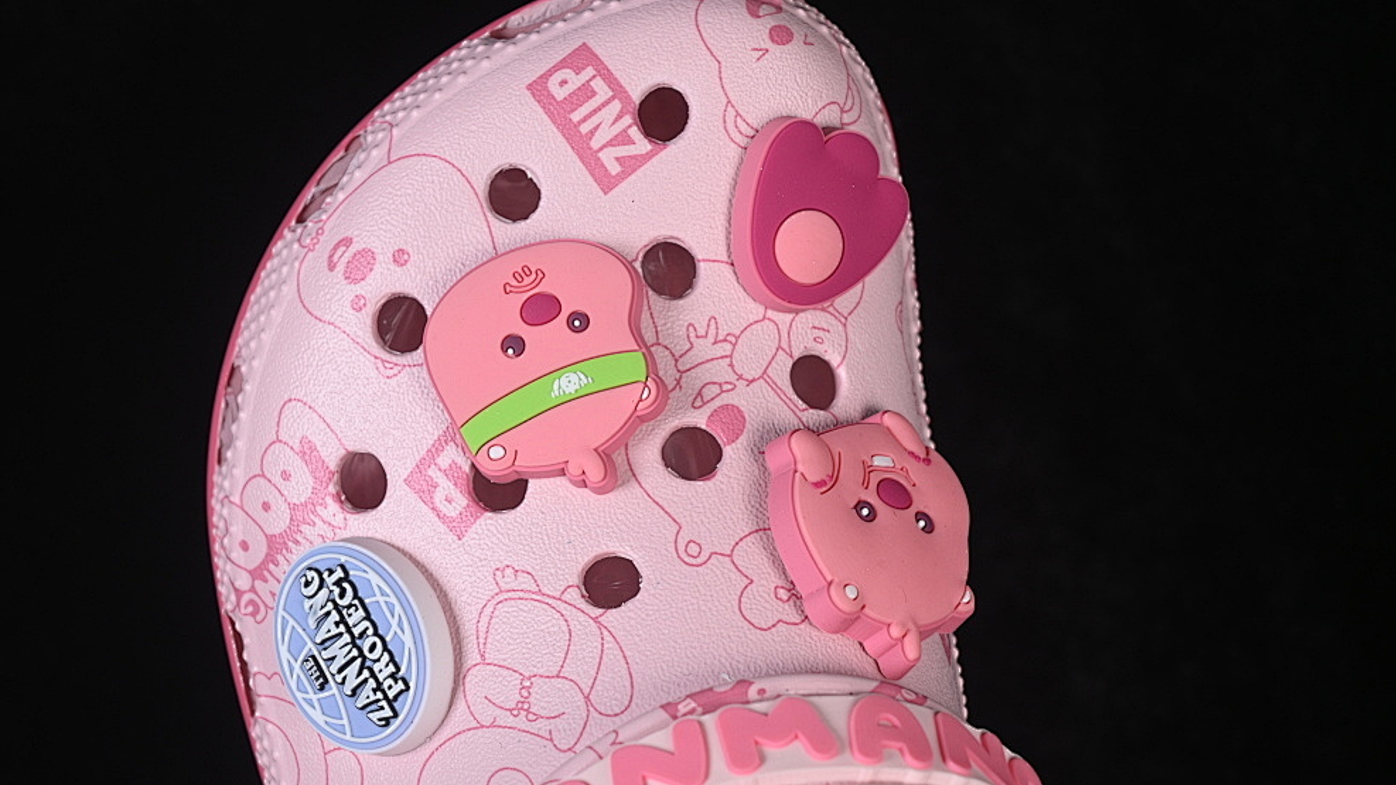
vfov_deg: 14.1
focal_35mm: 86
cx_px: 635
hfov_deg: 24.7
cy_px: 420
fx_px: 3183
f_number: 7.1
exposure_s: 1/80
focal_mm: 50
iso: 160
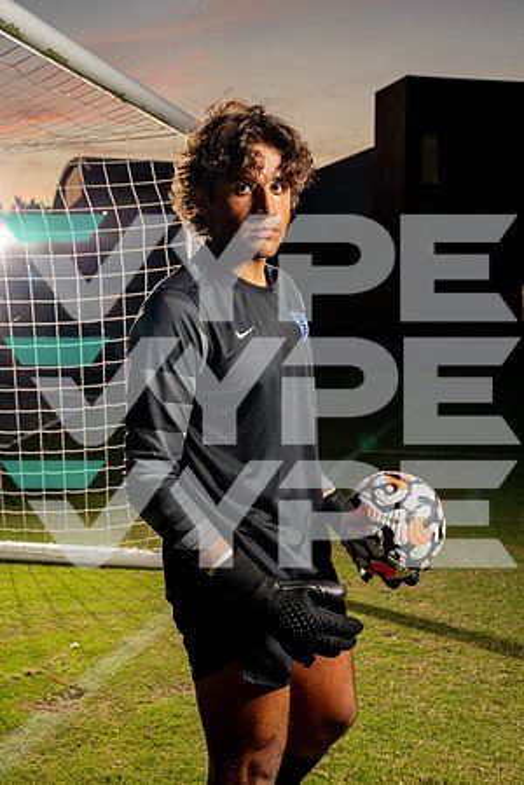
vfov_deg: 43.6
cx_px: 262
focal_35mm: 45
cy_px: 392
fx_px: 982
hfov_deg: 29.9
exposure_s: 1/250
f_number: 8
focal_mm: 45
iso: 800
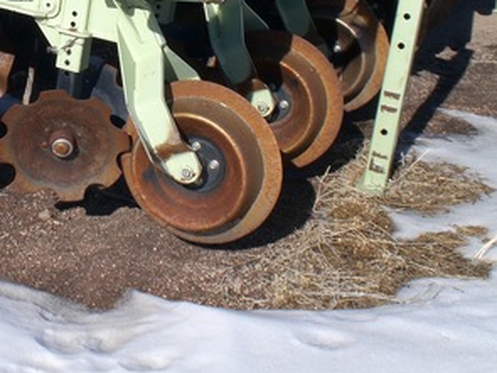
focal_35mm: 94
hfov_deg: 20.5
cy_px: 49
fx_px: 1349
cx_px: 61
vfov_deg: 15.6
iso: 50
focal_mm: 8.44
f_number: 5.1
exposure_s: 1/500
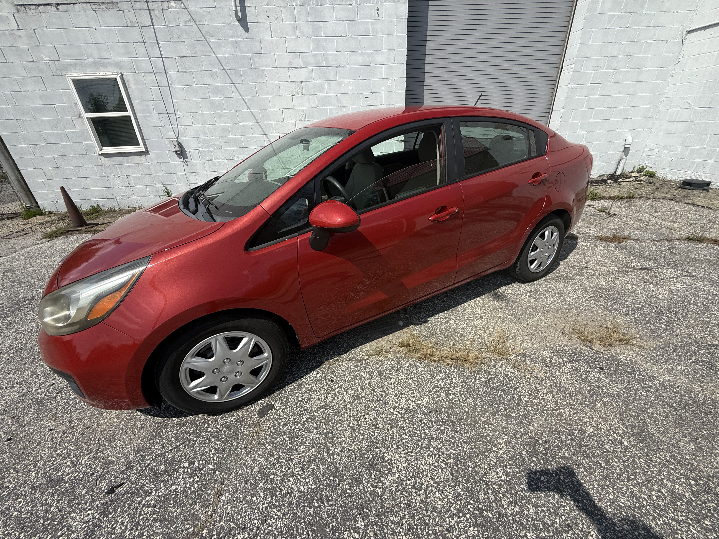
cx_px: 360
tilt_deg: -25.4
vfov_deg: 85.7
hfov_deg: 102.1
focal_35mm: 14
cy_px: 270
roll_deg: +1.5
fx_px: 291
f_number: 2.2
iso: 50
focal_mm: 2.22
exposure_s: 1/1431
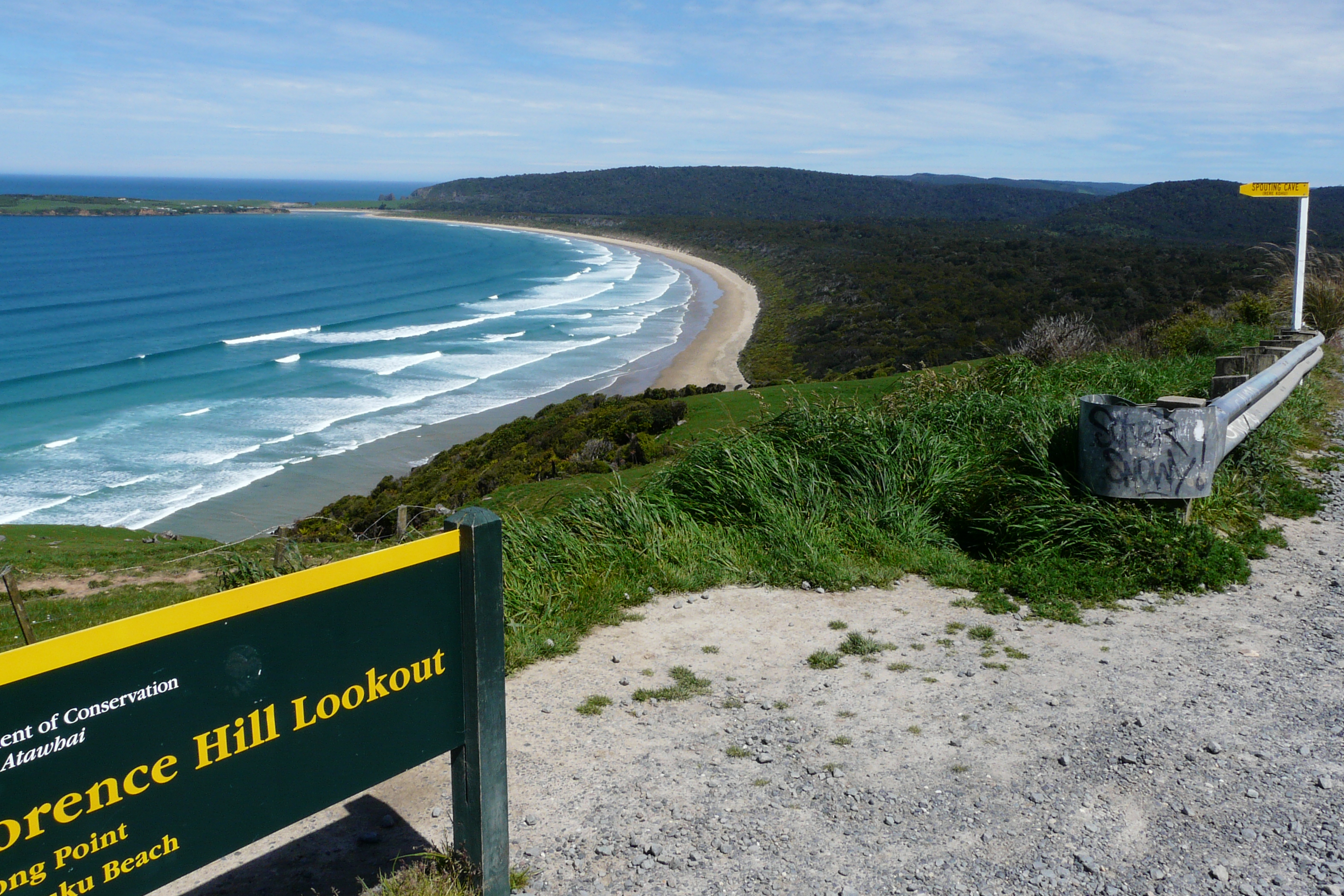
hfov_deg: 61.9
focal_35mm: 30
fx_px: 1120
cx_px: 666
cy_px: 403
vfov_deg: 43.6
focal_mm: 4.6
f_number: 6.3
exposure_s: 1/500
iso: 100
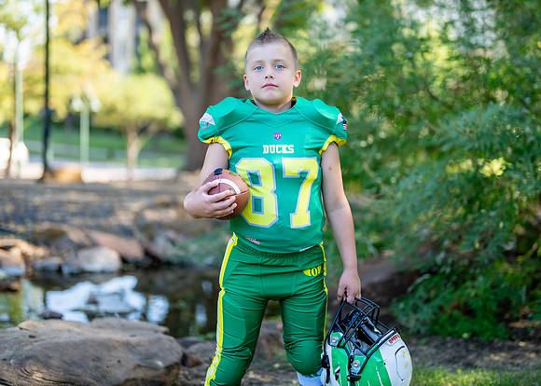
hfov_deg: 31.4
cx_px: 285
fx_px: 962
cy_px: 159
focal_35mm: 63
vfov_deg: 22.7
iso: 100
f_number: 1.2
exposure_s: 1/1000
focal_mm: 50
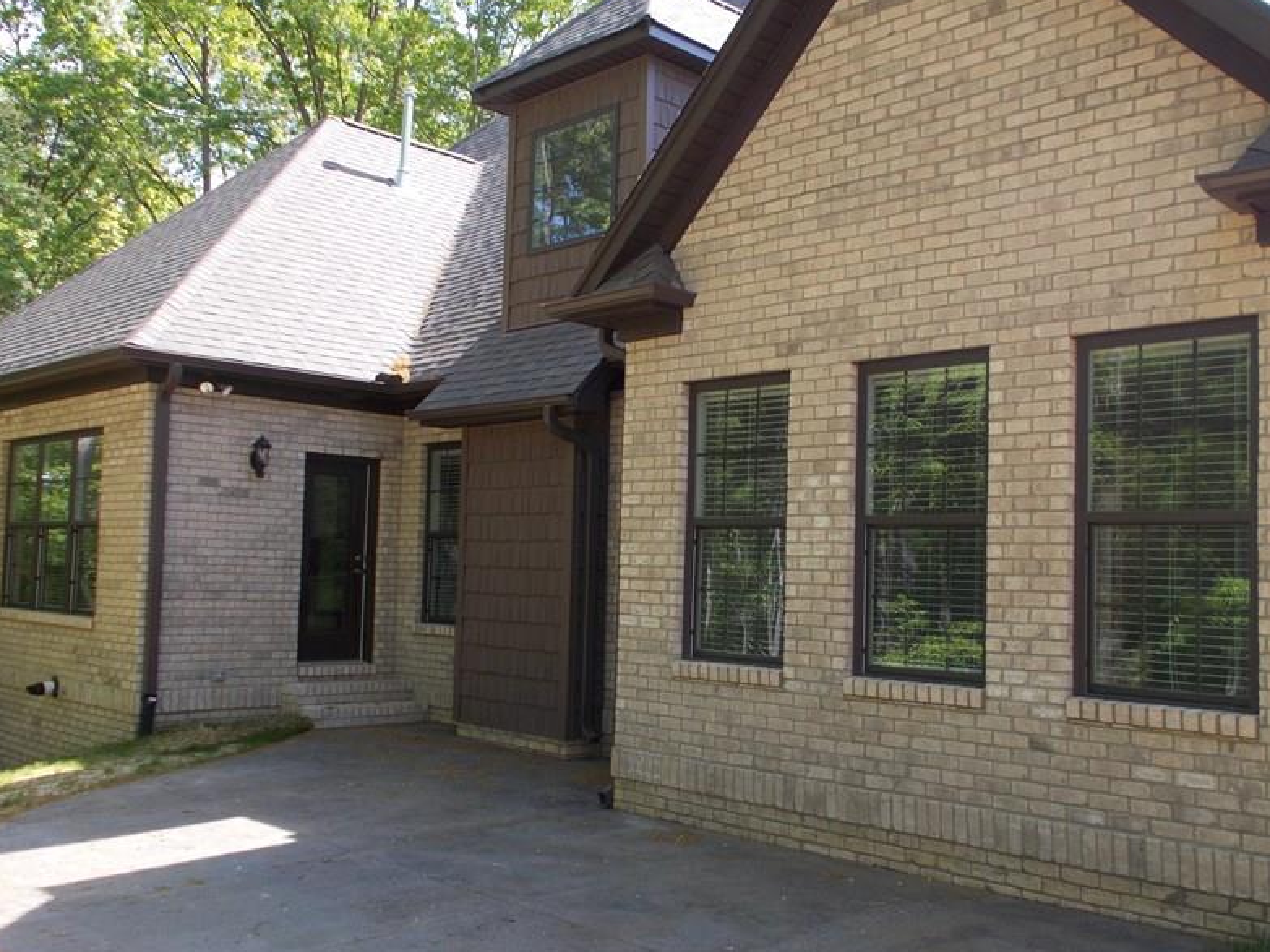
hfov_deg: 54.0
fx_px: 1247
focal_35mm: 34
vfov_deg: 41.8
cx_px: 636
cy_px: 498
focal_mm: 4.6
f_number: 3.2
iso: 80
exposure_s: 1/160
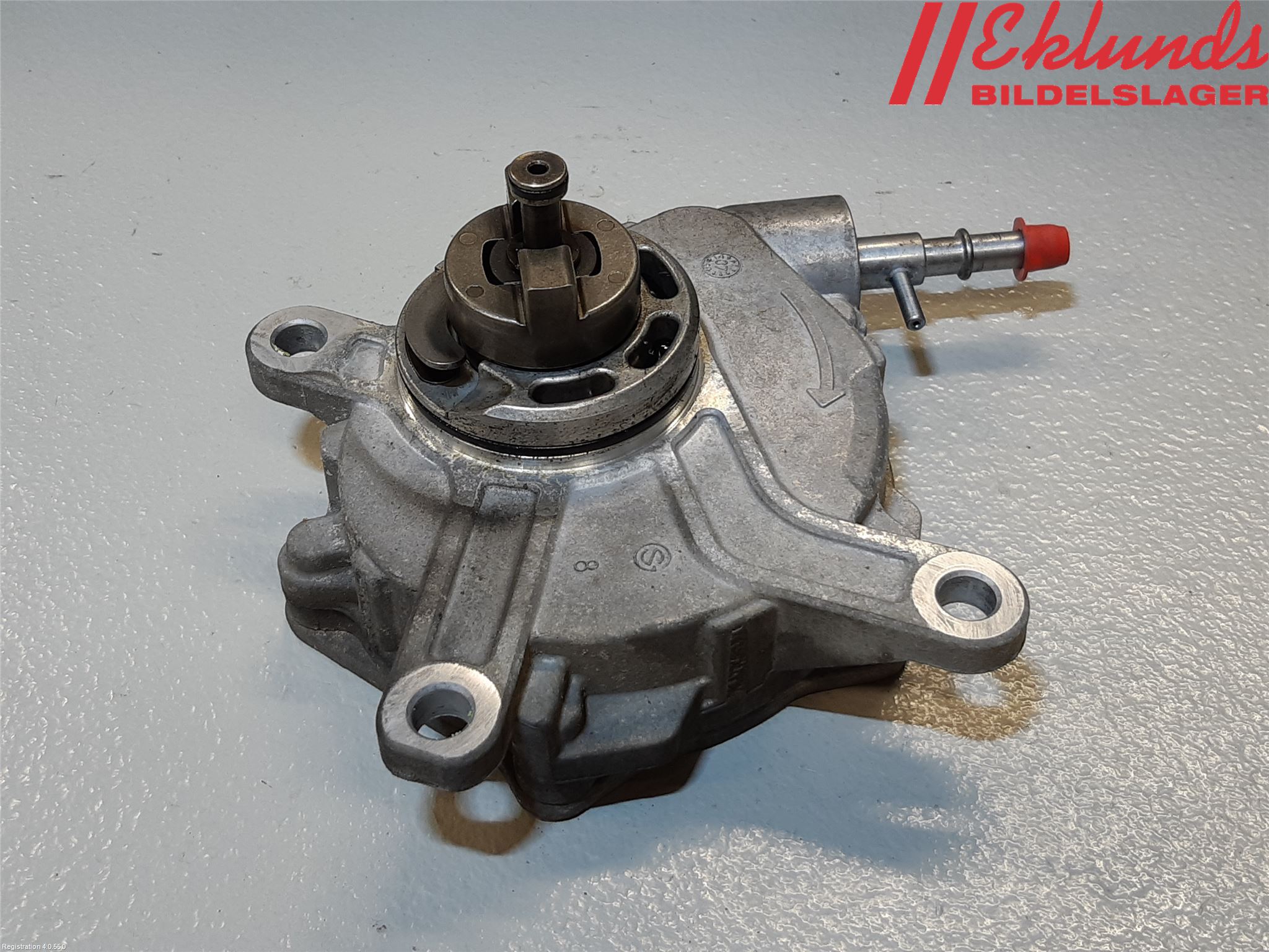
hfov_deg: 67.3
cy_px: 476
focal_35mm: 26
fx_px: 953
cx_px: 634
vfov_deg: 53.1
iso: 40
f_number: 1.7
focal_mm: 3.93
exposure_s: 1/50
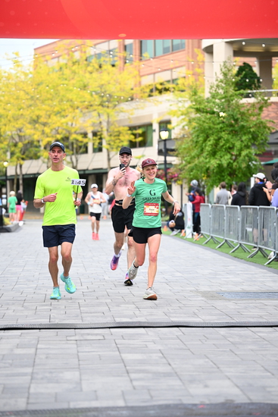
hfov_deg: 14.7
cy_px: 208
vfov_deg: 21.9
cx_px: 139
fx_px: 1076
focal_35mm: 93
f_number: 2.8
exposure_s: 1/1600
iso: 1000
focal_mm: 93
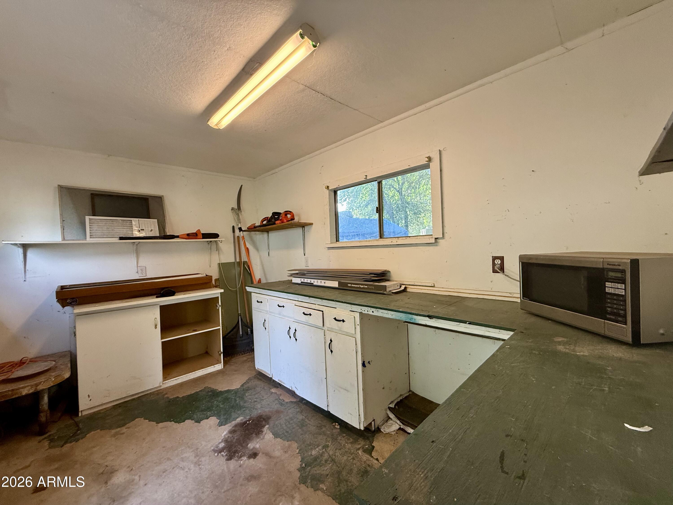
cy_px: 252
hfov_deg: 102.1
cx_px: 336
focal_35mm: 14
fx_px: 272
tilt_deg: -1.0
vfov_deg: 85.7
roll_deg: +2.6
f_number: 2.2
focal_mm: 2.22
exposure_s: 1/120
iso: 200
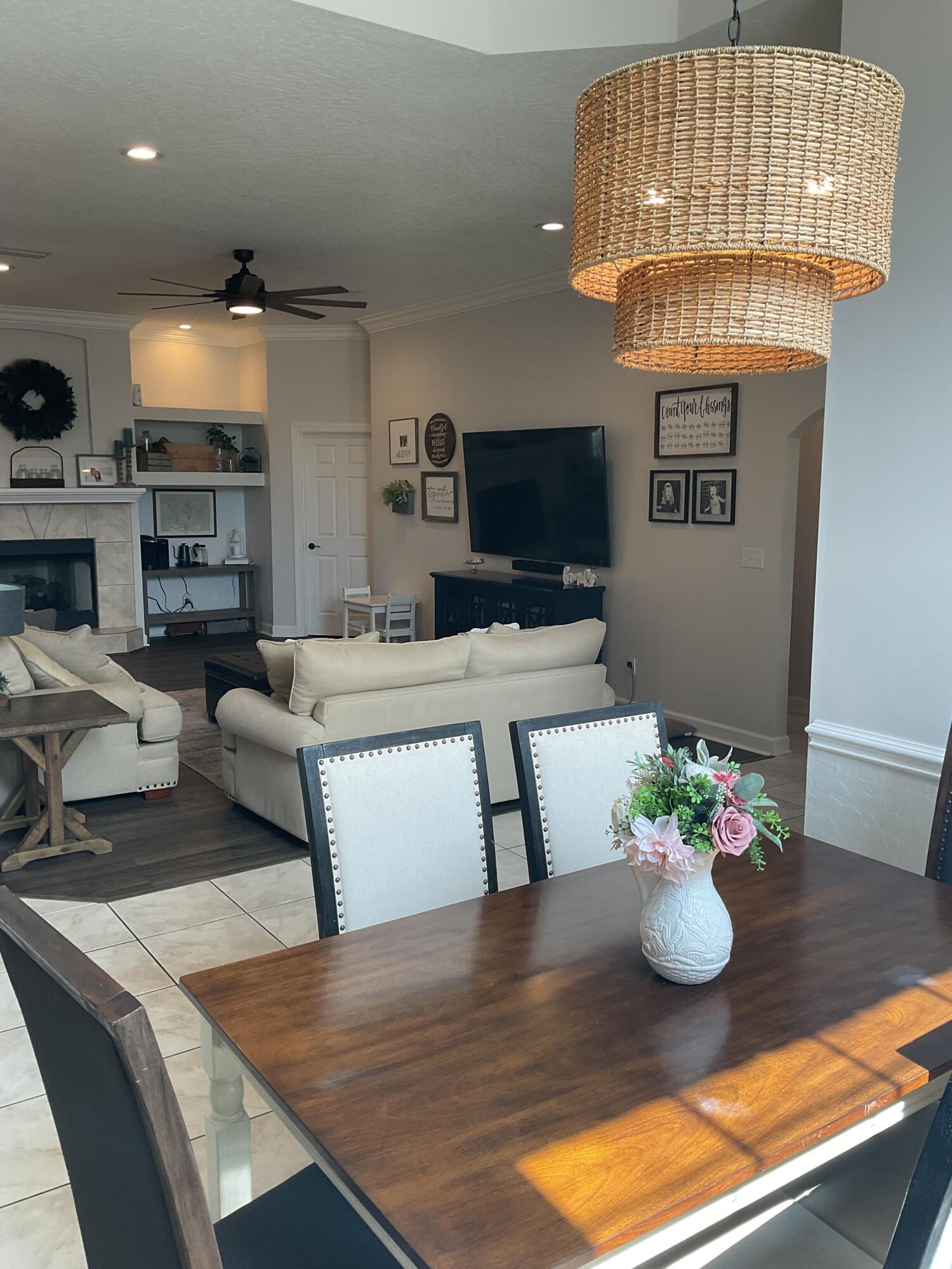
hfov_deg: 48.2
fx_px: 1063
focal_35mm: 29
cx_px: 476
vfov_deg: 61.7
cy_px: 634
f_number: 1.8
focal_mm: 3
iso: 32
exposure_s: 1/120
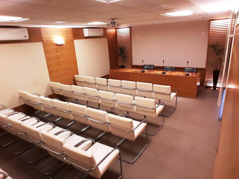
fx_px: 159
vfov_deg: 58.9
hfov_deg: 73.9
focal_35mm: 23
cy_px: 90
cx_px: 120
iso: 80
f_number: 2.2
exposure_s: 1/20
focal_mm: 1.92
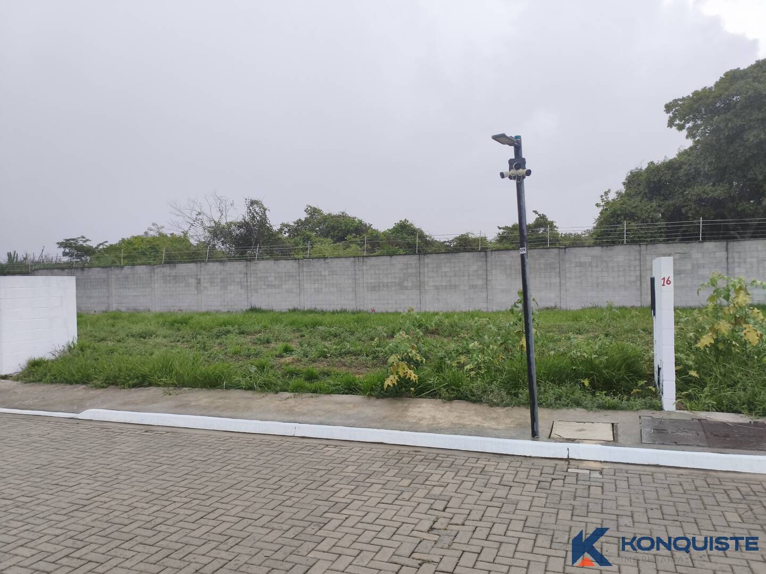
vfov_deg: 53.1
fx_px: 575
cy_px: 287
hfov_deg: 67.3
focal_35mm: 26
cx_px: 383
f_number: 1.5
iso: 320
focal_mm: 4.94
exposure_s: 1/1164
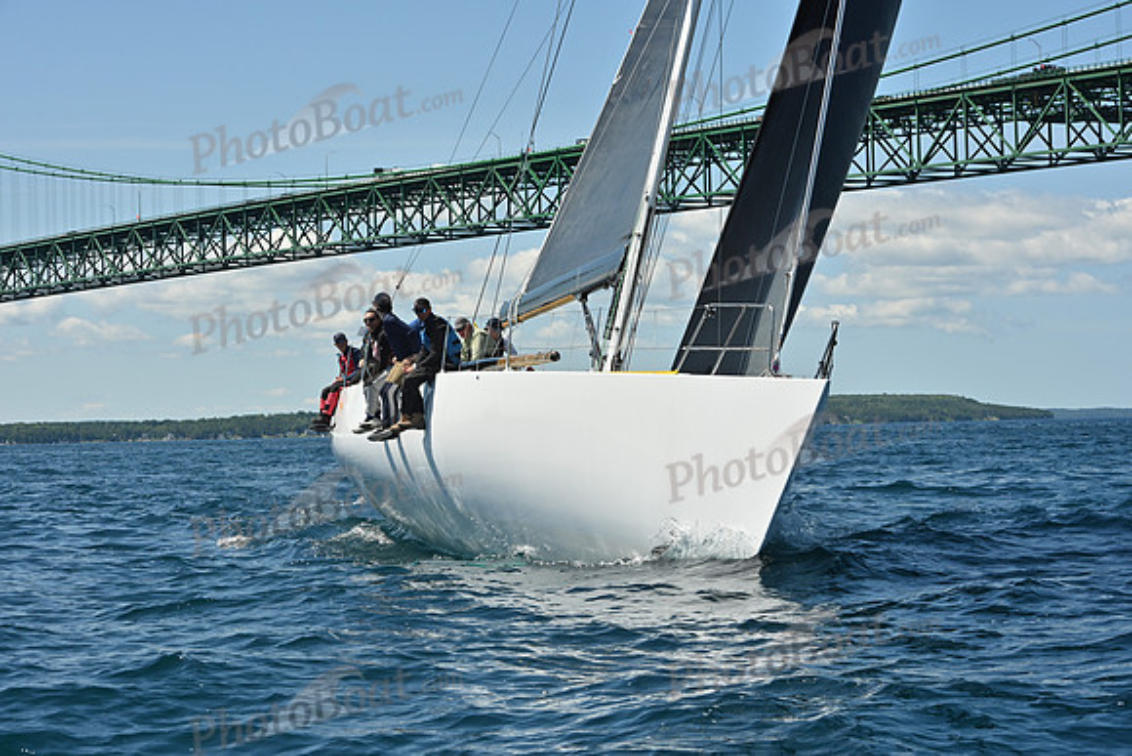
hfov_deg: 23.6
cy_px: 378
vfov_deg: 15.9
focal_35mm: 86
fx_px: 2705
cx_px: 566
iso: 320
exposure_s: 1/1000
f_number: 11
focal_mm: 86
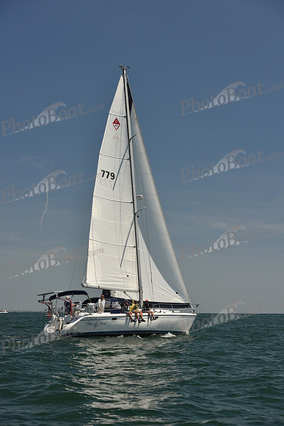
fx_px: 828
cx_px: 142
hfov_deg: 19.5
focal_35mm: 70
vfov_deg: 28.8
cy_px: 213
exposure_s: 1/800
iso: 250
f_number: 6.3
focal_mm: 70
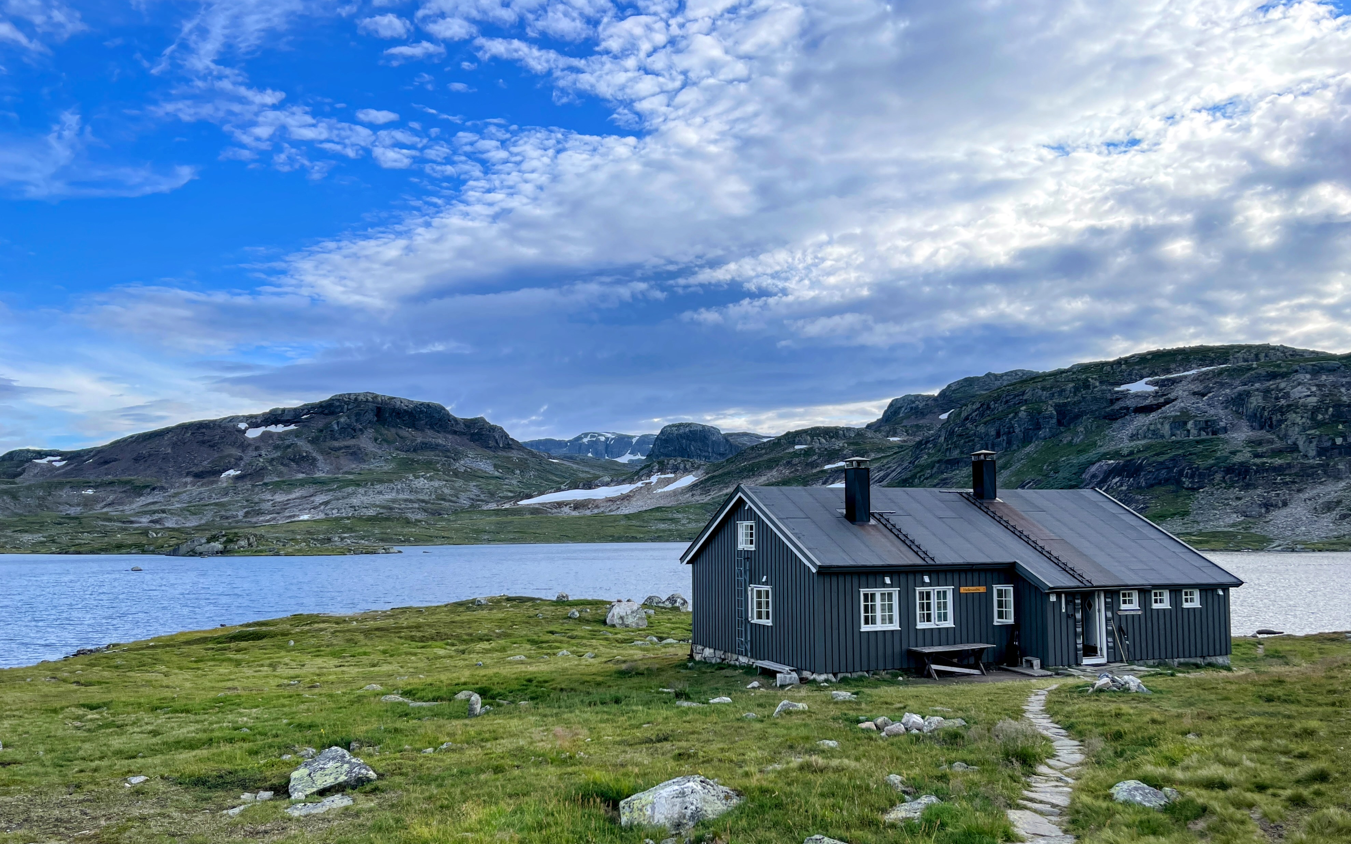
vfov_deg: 45.9
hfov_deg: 68.4
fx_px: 994
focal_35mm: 27
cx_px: 683
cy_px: 478
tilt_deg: +2.0
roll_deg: +0.1
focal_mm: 5.1
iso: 32
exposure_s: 1/2488
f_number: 1.6
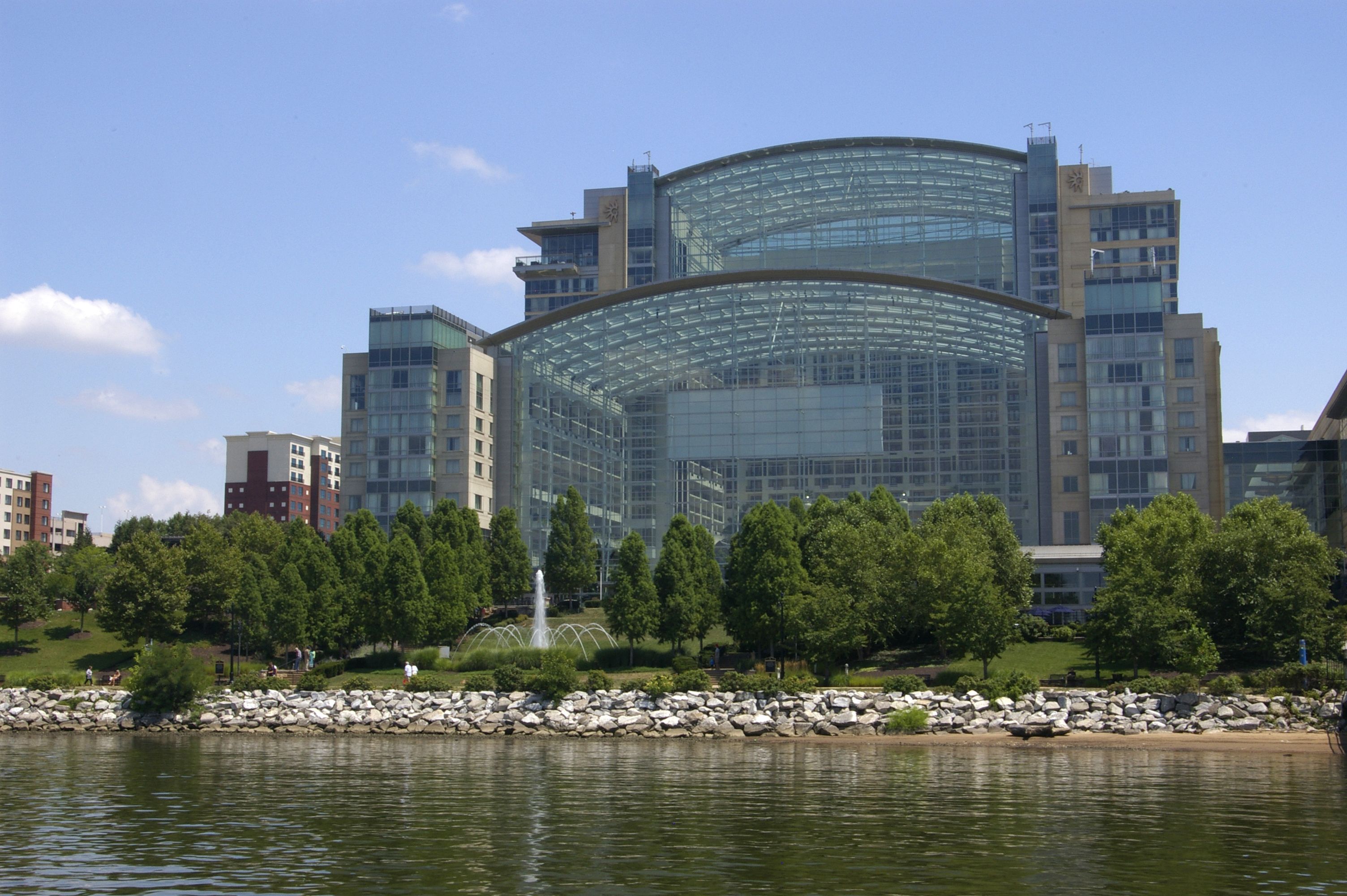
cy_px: 448
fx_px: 1850
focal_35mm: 50
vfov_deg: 27.2
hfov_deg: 40.0
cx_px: 674
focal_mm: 33
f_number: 22
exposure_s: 1/20
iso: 200
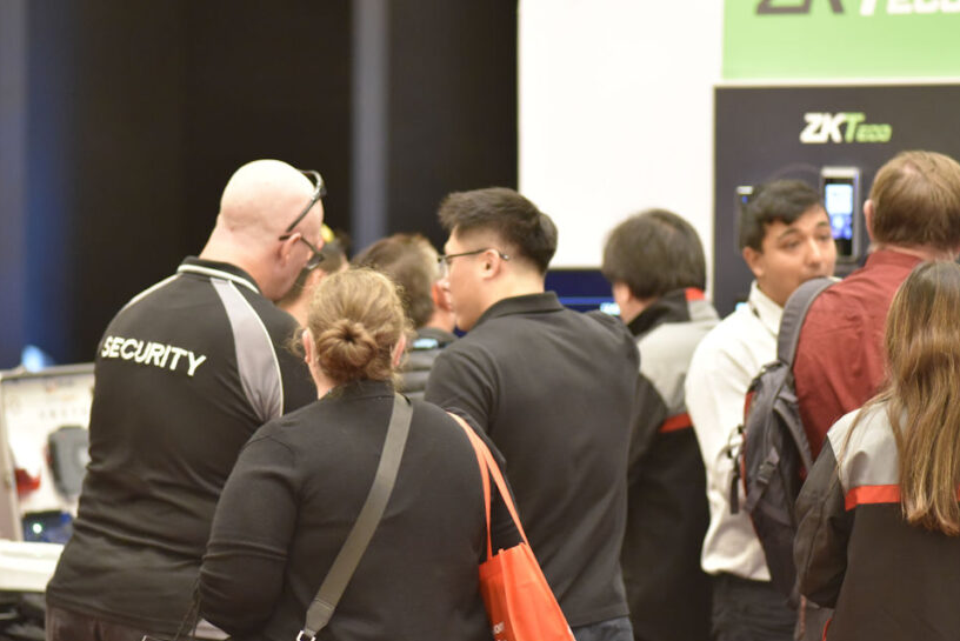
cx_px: 526
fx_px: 6030
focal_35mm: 226
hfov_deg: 9.1
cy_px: 355
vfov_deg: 6.1
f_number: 2.8
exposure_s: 1/160
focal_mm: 180
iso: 6400
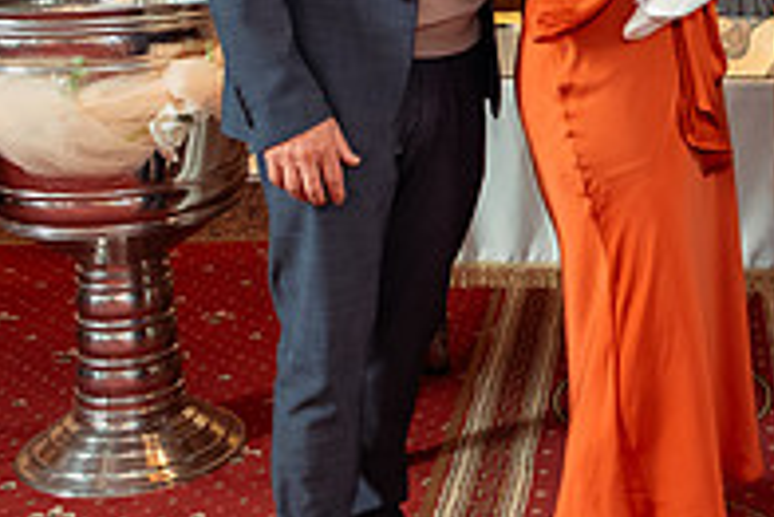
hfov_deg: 25.3
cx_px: 722
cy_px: -89
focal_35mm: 77
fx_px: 1657
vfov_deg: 17.0
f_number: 3.5
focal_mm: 24
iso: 4000
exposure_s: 1/250
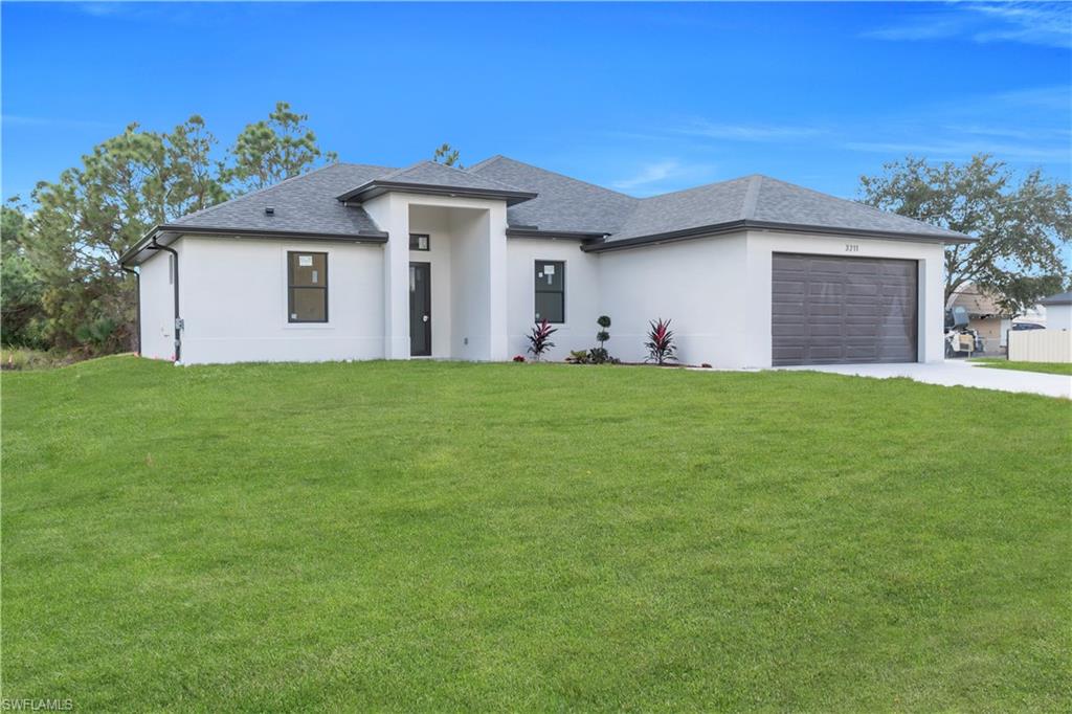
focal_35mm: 30
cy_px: 357
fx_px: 893
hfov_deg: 61.9
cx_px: 536
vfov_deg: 43.6
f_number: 6.3
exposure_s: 1/160
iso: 100
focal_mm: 20
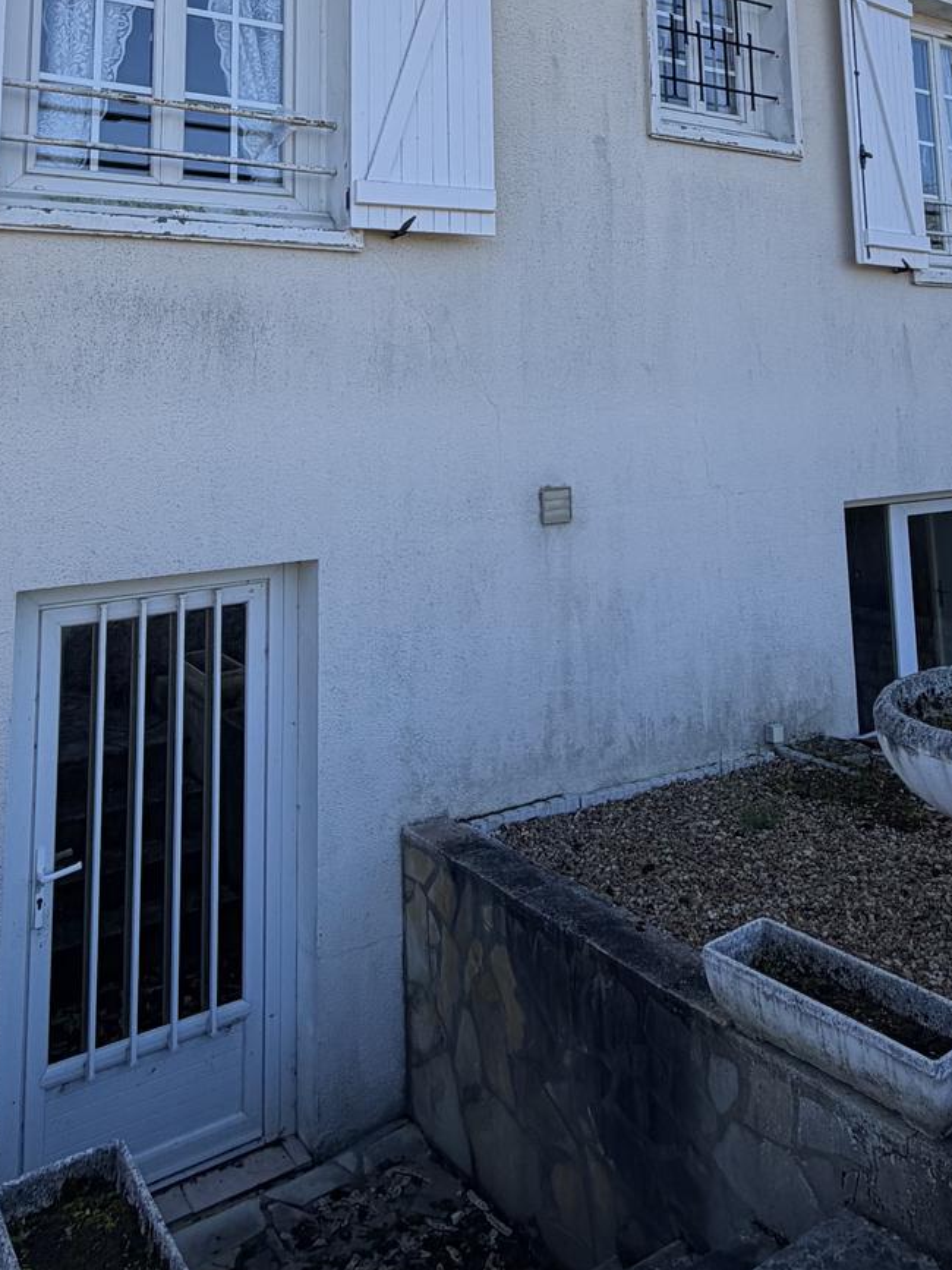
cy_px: 252
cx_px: 576
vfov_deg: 54.3
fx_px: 1137
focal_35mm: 31
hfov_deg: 45.2
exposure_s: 1/770
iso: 40
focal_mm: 2.22
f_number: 2.2
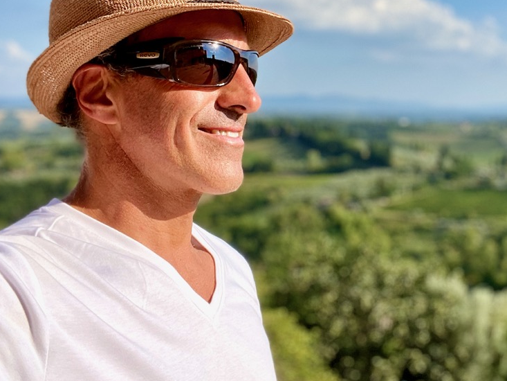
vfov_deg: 31.7
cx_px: 348
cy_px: 101
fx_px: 659
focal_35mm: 45
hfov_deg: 41.4
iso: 25
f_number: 2.2
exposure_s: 1/581
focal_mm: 2.71
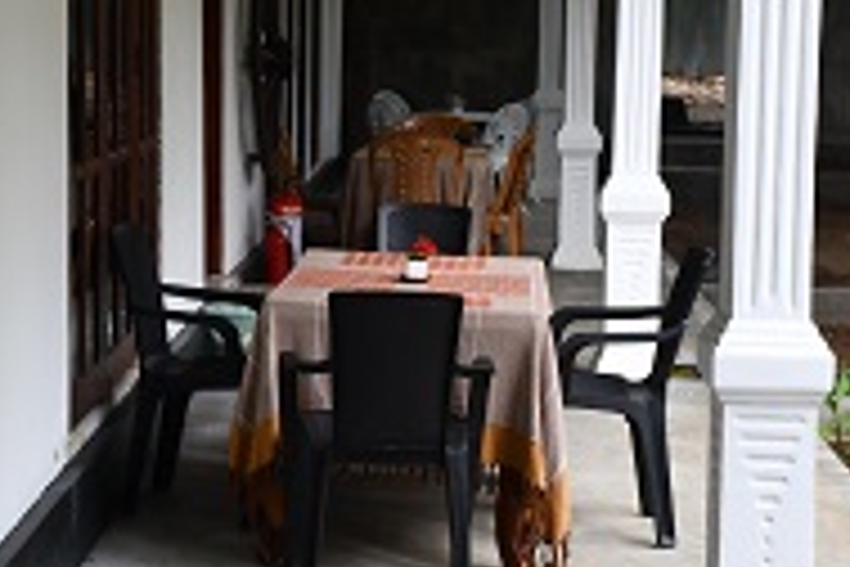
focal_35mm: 95
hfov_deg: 21.4
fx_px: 2243
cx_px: 301
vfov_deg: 14.4
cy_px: 184
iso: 400
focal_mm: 30
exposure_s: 1/250
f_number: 4
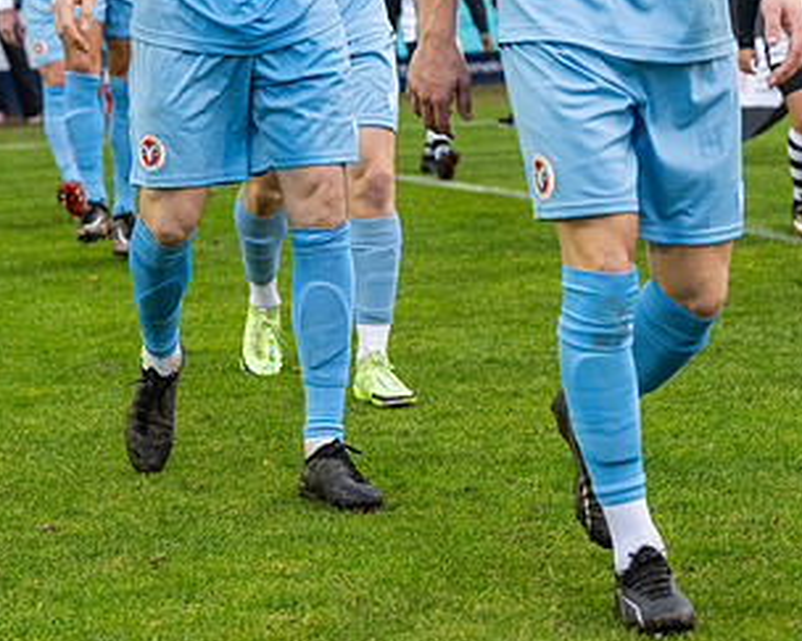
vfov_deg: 10.5
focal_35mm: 146
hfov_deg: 13.2
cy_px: 74
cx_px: 185
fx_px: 3464
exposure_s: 1/400
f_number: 4
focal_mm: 70
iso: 2000
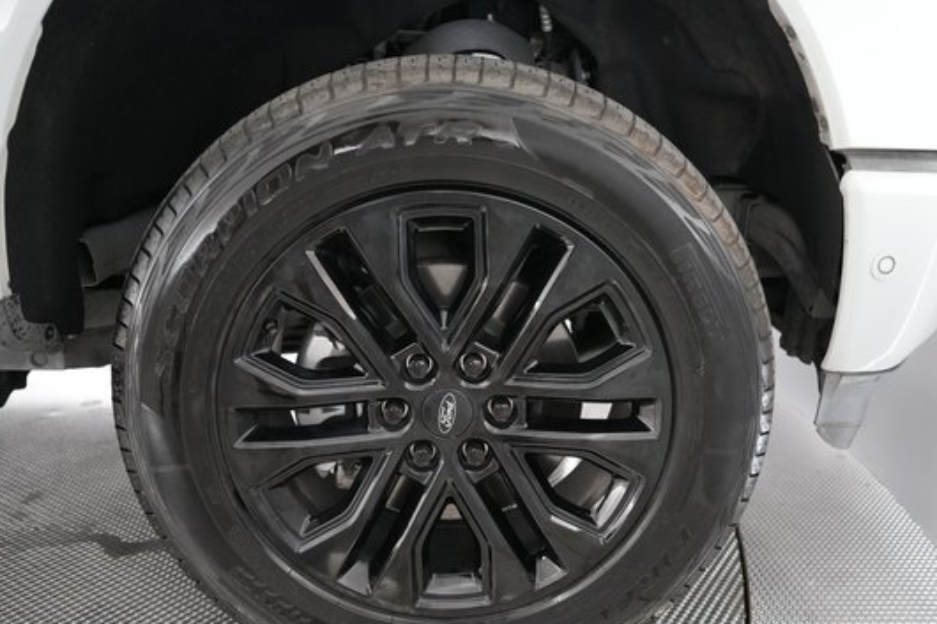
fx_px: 755
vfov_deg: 44.7
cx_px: 486
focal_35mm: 29
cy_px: 371
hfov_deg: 63.7
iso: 10000
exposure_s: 1/250
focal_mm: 24
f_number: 2.8
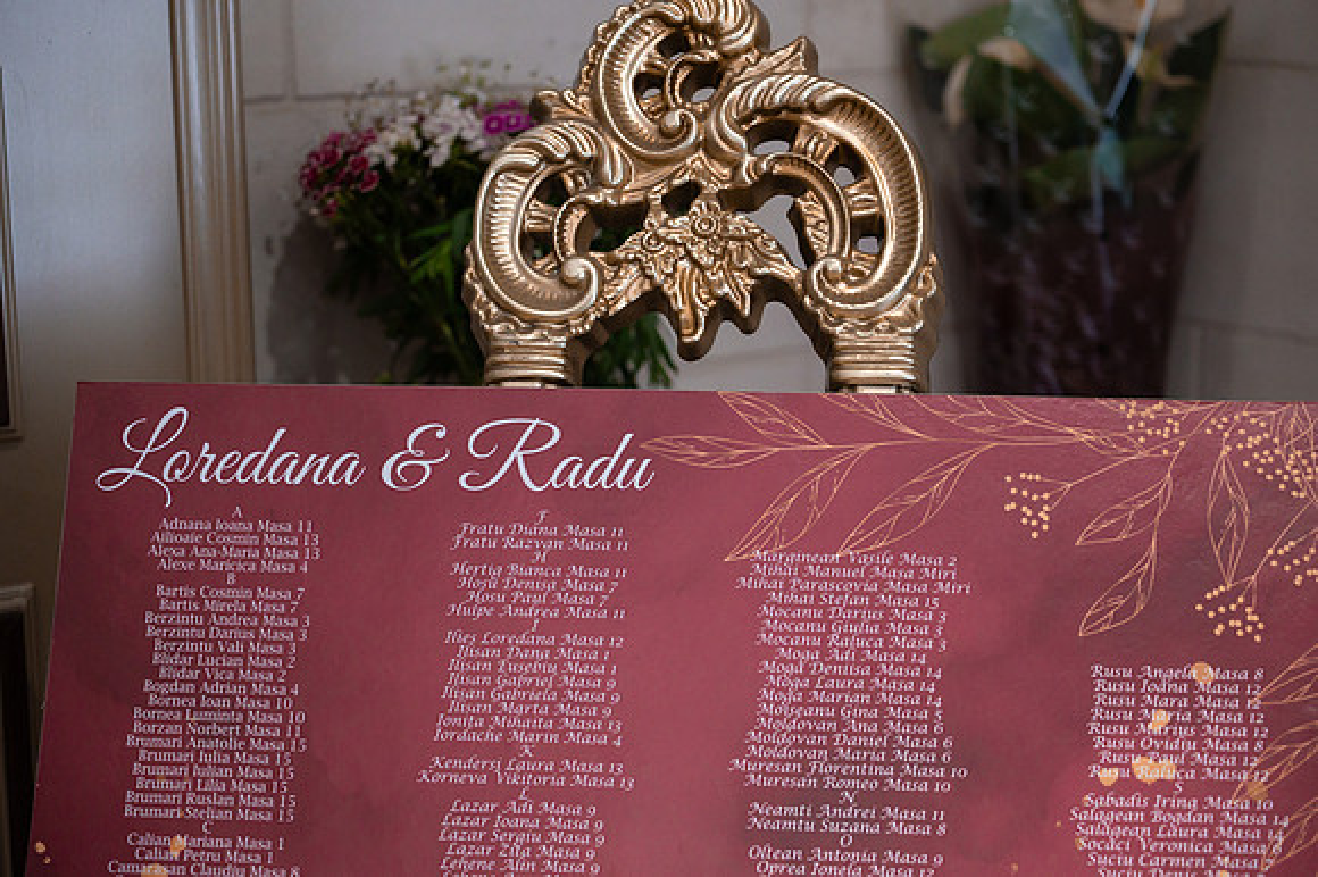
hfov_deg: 31.4
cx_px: 659
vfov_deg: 21.2
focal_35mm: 64
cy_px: 438
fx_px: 2342
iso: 2000
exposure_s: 1/100
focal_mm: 64
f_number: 2.8
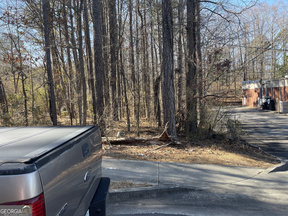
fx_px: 208
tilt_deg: -2.3
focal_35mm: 25
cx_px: 144
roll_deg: +2.4
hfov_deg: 69.4
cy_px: 108
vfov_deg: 54.9
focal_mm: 5.1
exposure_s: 1/430
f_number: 1.6
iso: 32
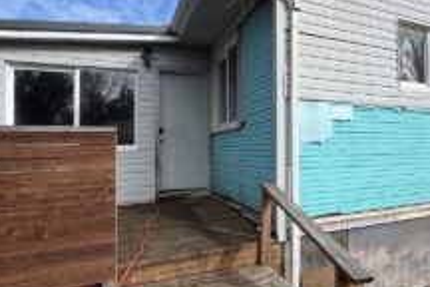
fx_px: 322
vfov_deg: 47.9
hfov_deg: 65.6
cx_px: 287
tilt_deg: +3.0
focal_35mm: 27
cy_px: 136
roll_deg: +0.5
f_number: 2.2
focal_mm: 2.22
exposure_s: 1/2415
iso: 50
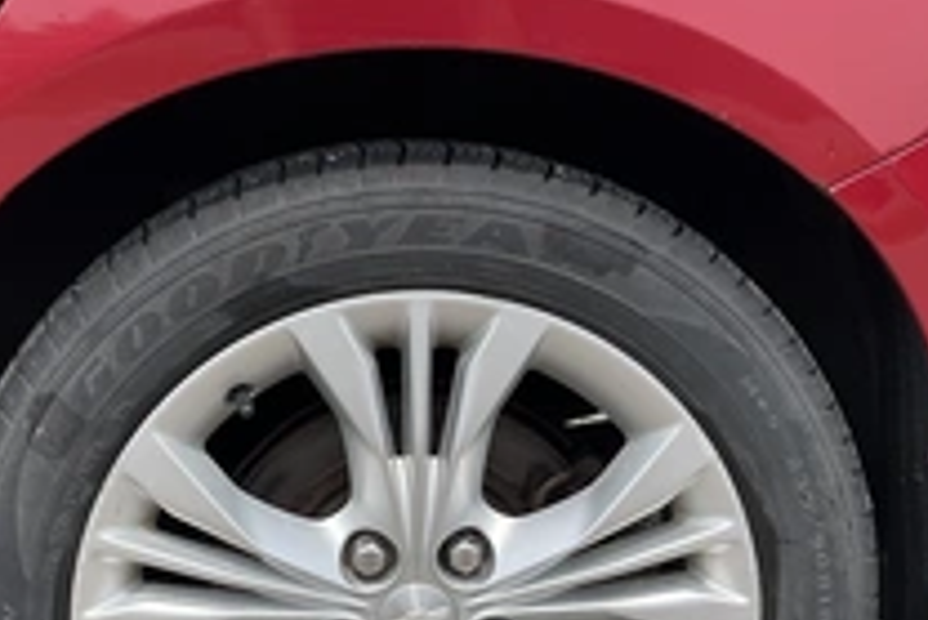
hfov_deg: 34.4
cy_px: 468
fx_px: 1496
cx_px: 424
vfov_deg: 23.2
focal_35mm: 58
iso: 25
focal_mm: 3
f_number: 1.8
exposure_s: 1/962
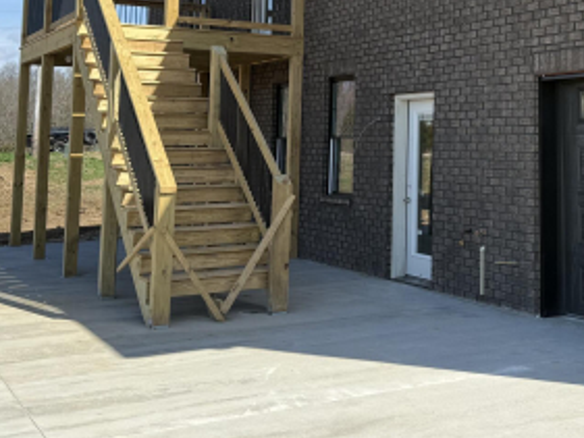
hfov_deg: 32.7
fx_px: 962
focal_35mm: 57
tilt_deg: +7.2
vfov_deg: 24.9
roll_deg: -1.2
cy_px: 39
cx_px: 477
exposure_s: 1/3145
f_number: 1.78
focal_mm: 6.76
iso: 80
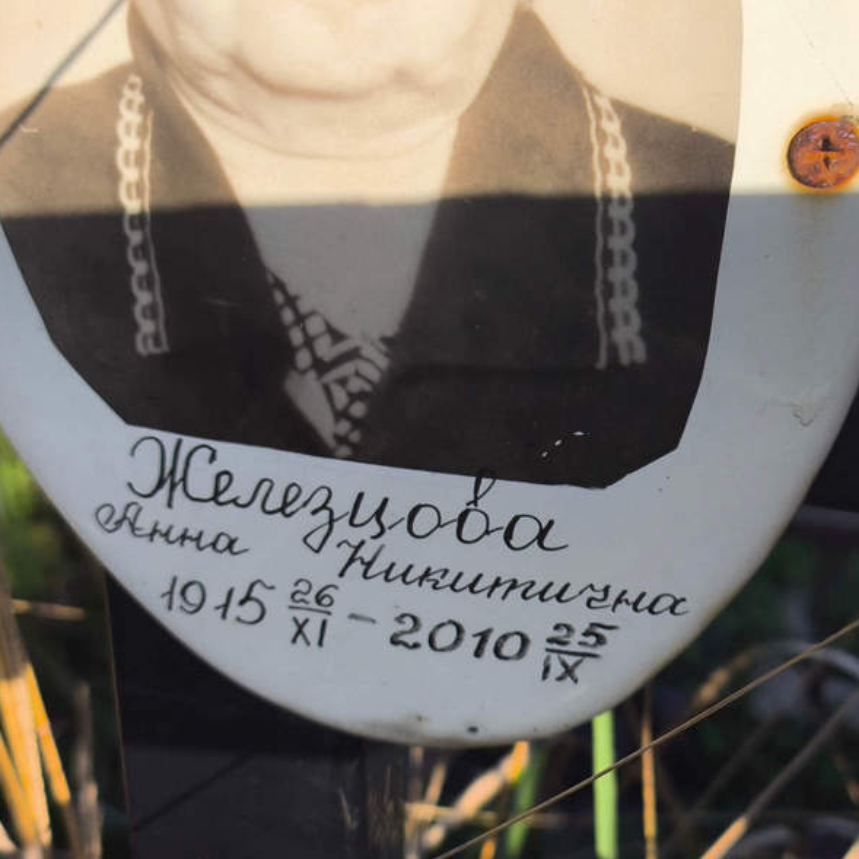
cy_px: 436
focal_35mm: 60
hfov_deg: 28.5
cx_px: 533
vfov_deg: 28.6
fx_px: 1685
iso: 50
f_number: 1.7
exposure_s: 1/1410
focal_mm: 4.71
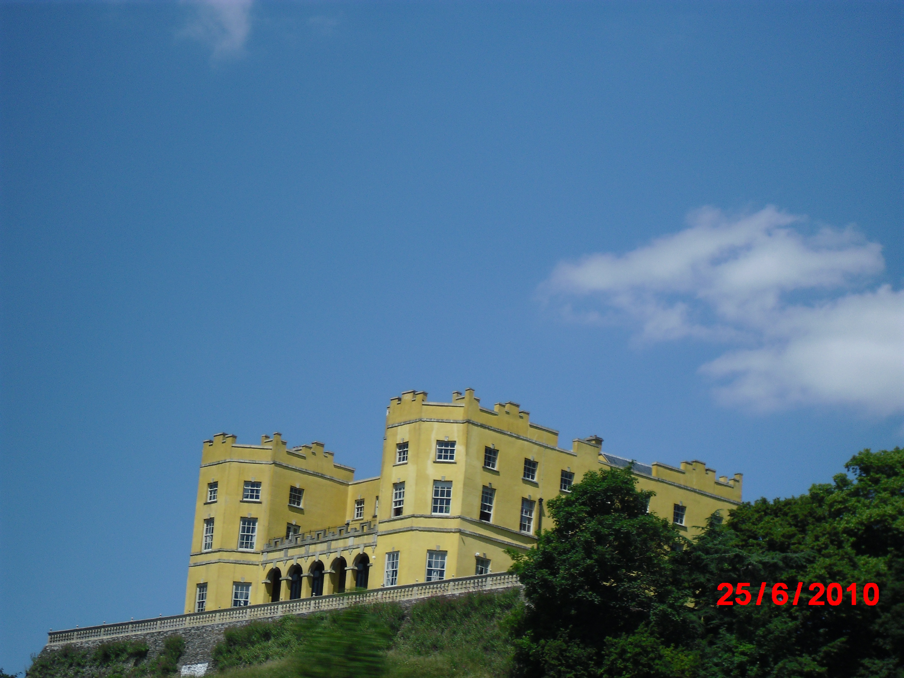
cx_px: 452
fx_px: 2794
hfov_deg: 18.4
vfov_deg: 13.8
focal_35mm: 107
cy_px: 339
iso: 80
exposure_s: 1/400
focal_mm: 18.9
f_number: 5.6
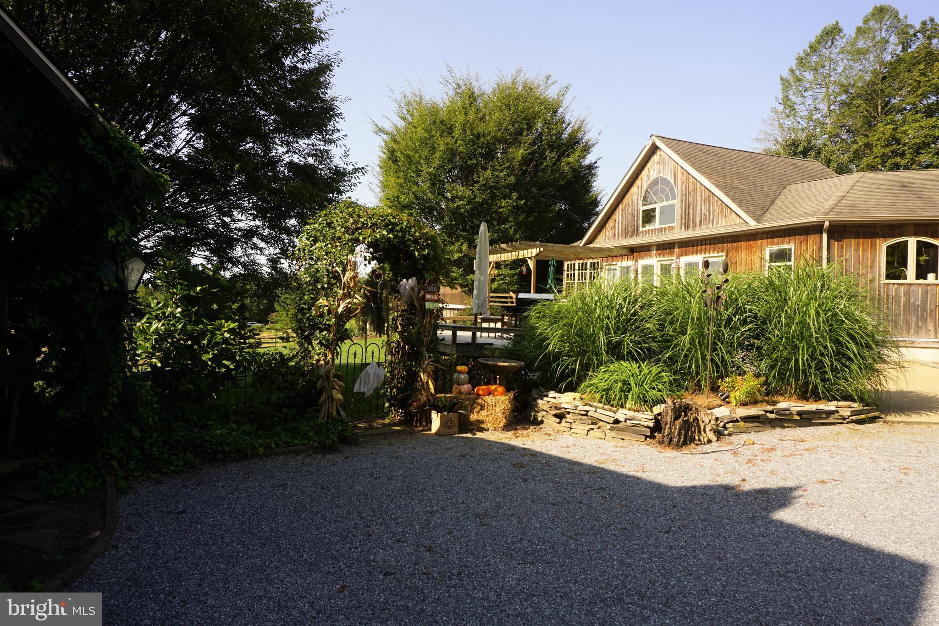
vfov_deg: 53.1
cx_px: 470
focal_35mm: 24
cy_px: 313
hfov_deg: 73.7
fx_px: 626
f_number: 9
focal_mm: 16
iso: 100
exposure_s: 1/100
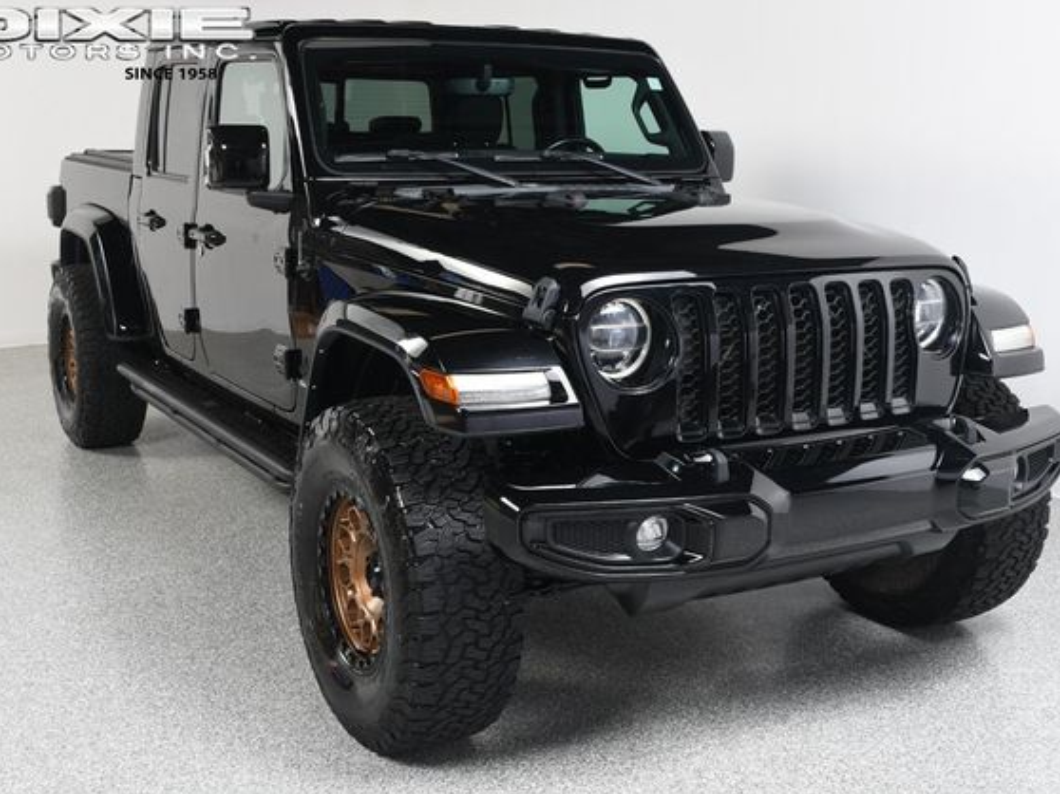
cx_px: 530
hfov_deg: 43.9
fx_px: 1316
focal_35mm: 43
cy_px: 399
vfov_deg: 33.6
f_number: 9
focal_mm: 26
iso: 160
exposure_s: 1/160
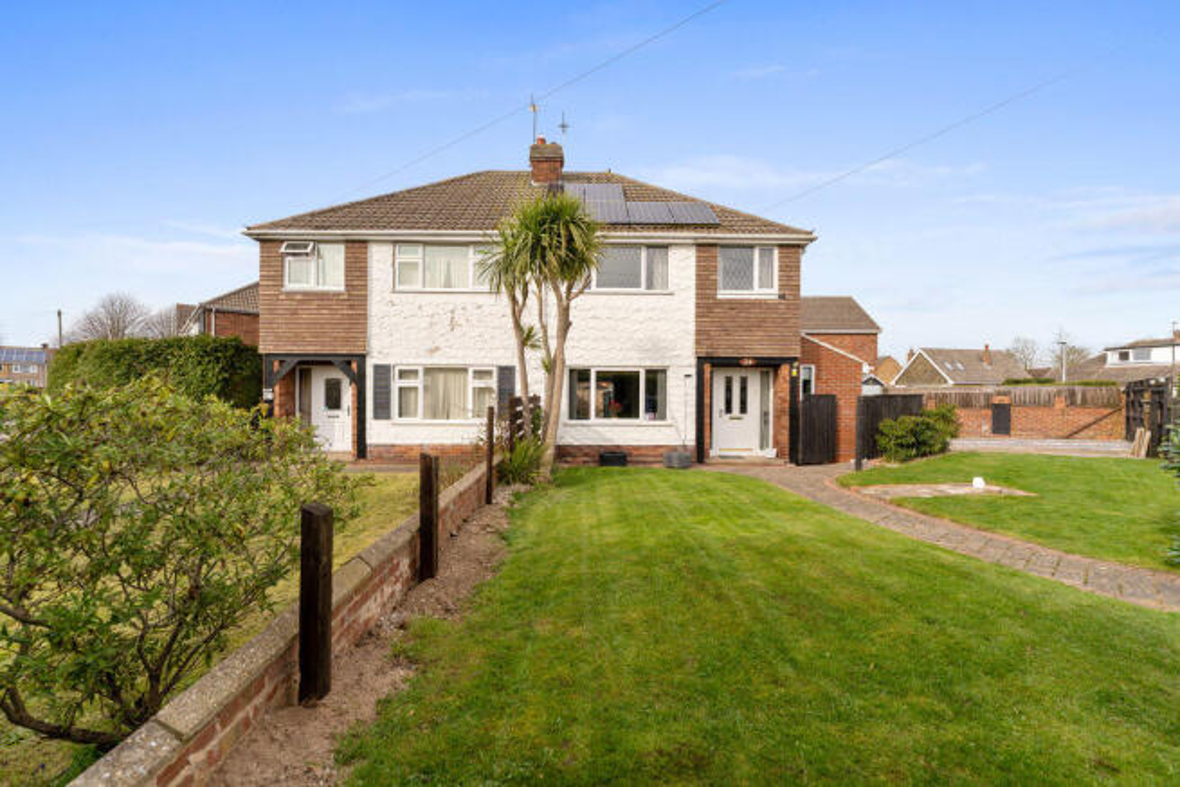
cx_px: 590
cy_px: 394
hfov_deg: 104.2
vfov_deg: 81.2
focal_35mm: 14
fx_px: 459
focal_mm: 14
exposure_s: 1/640
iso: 100
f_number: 4
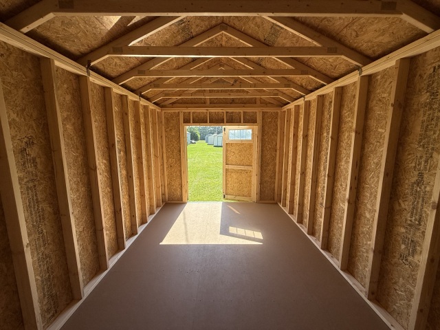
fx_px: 178
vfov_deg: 85.7
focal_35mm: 14
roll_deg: -1.2
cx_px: 220
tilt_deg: -8.2
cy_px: 165
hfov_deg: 102.1
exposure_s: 1/619
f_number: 2.2
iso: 64
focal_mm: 2.22
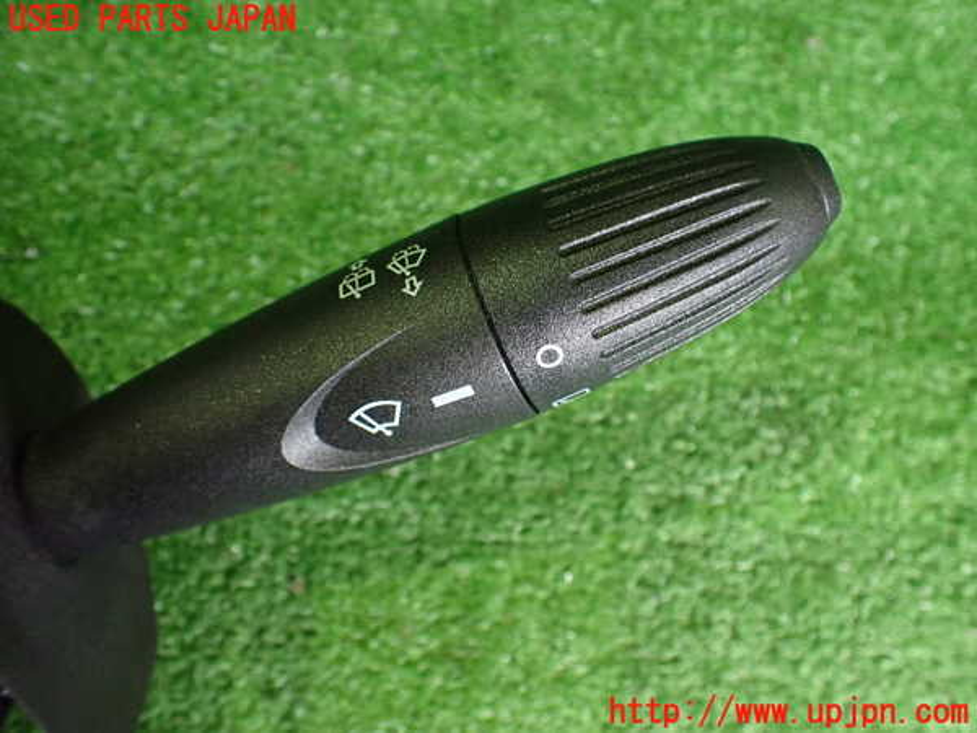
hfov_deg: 60.0
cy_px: 366
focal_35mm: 30
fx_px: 847
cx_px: 488
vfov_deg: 46.8
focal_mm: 5.4
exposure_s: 1/50
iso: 800
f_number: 2.3
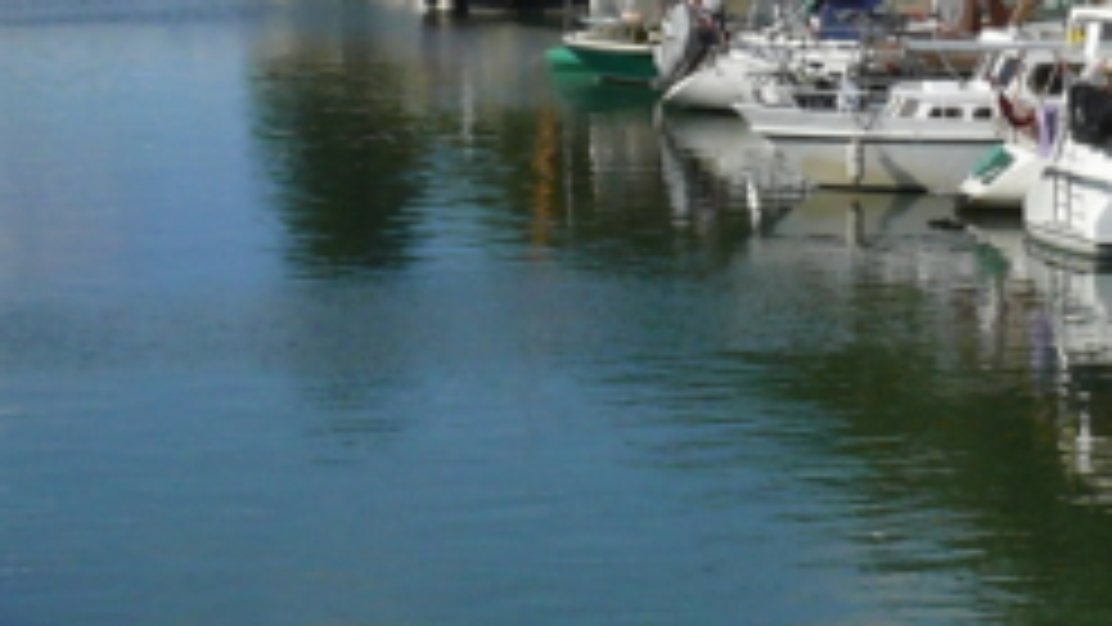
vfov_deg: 7.7
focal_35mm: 158
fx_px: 4659
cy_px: 405
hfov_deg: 13.5
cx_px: 1004
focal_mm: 7.4
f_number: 5.6
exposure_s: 1/400
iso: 100
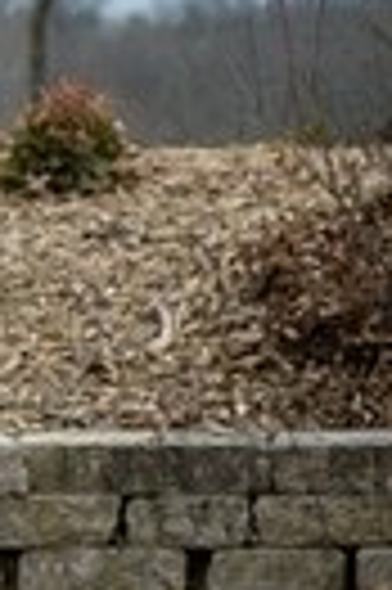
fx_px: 5797
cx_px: -888
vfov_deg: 5.8
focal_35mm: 354
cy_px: 205
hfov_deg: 3.7
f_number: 7.1
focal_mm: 80
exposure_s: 1/640
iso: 400
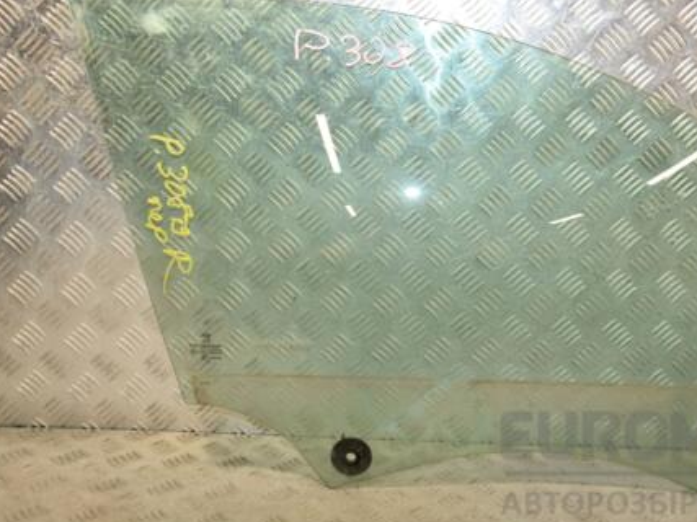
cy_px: 219
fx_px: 1020
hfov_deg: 37.3
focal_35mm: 51
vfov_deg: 28.7
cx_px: 470
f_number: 5
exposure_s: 1/200
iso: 800
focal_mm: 25
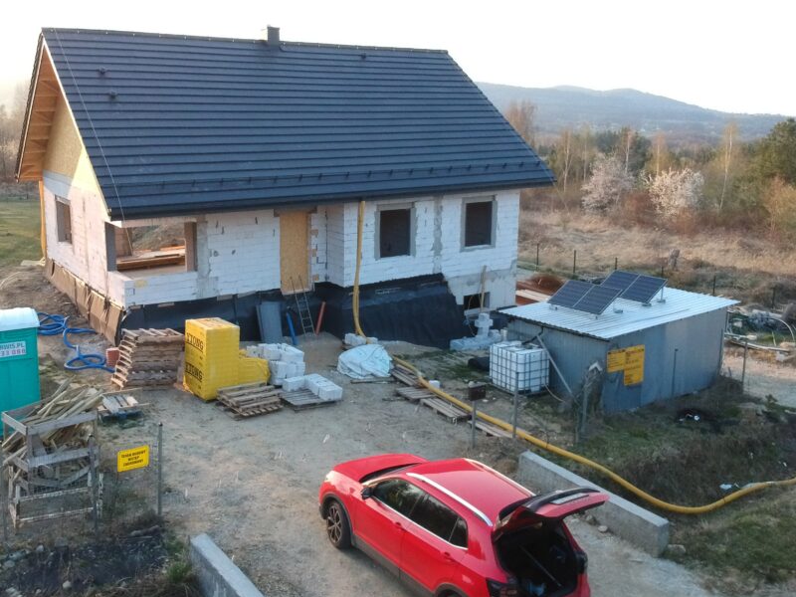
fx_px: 736
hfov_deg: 56.5
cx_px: 334
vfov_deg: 43.9
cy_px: 233
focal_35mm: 32
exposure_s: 1/800
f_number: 2.6
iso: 800
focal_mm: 4.49
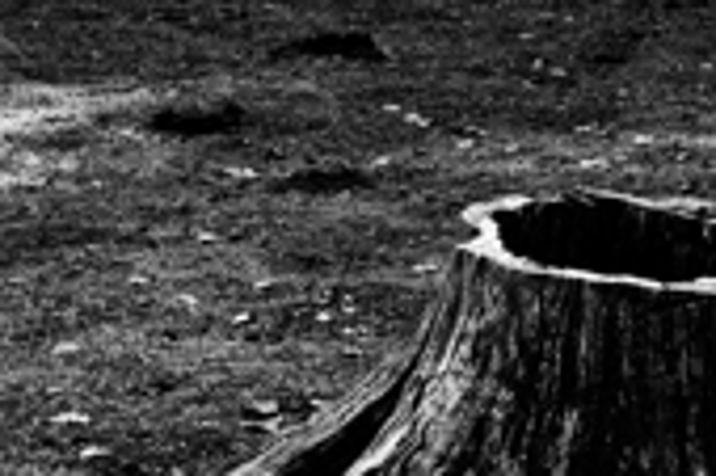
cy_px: 476
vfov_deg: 9.6
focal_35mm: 141
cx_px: 670
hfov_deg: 14.4
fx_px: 2802
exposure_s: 1/350
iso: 200
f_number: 8
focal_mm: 40
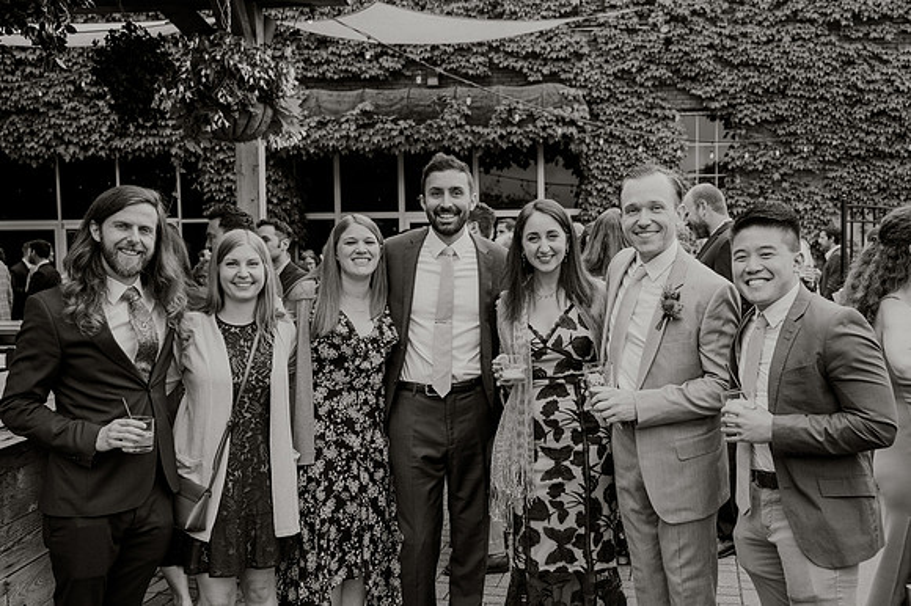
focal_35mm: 35
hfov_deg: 54.7
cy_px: 322
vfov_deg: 38.0
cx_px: 483
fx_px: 880
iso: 200
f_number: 3.5
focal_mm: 32.5
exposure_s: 1/400
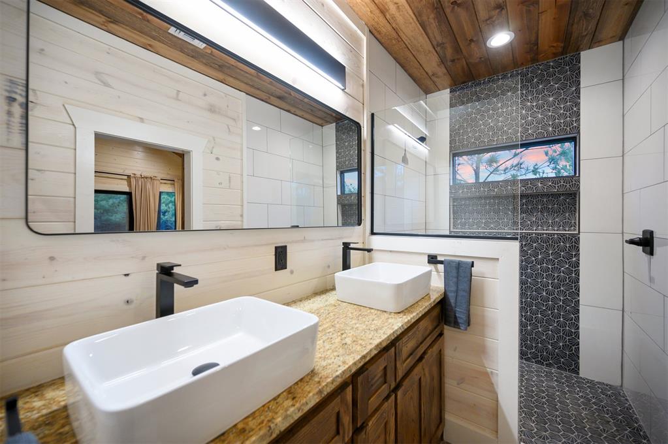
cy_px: 222
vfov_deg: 81.1
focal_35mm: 14
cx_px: 334
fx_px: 260
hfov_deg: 104.3
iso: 640
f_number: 4
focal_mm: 14
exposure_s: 1/60
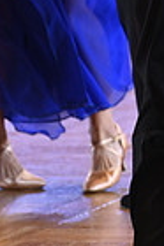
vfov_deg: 2.5
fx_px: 5548
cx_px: 324
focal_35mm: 810
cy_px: -134
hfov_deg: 1.7
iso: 2500
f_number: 4
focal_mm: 195
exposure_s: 1/400
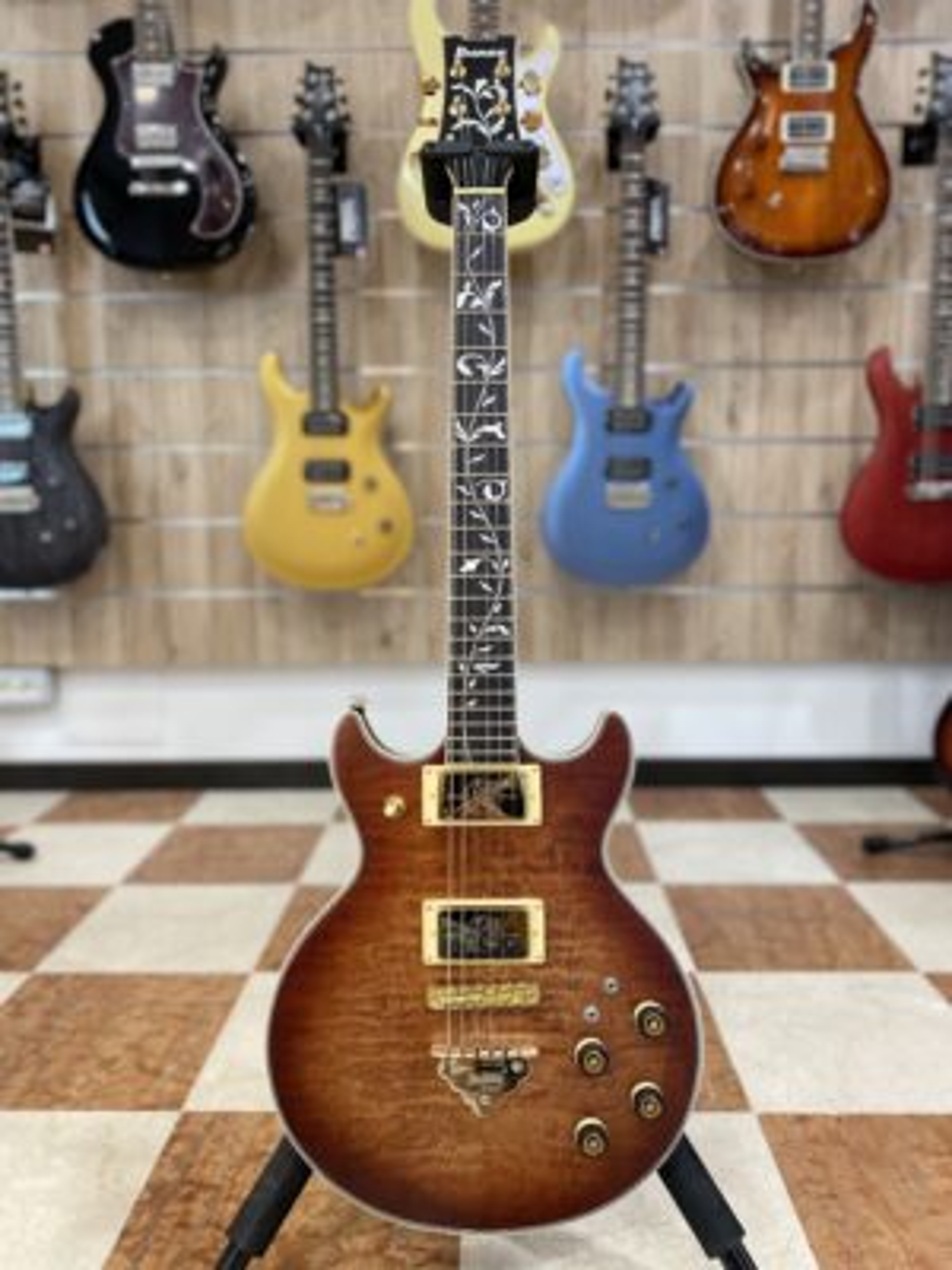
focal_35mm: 26
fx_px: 953
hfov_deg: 53.1
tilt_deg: -7.3
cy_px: 635
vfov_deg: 67.3
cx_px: 476
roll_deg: +1.0
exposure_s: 1/50
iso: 80
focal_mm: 4.25
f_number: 1.8
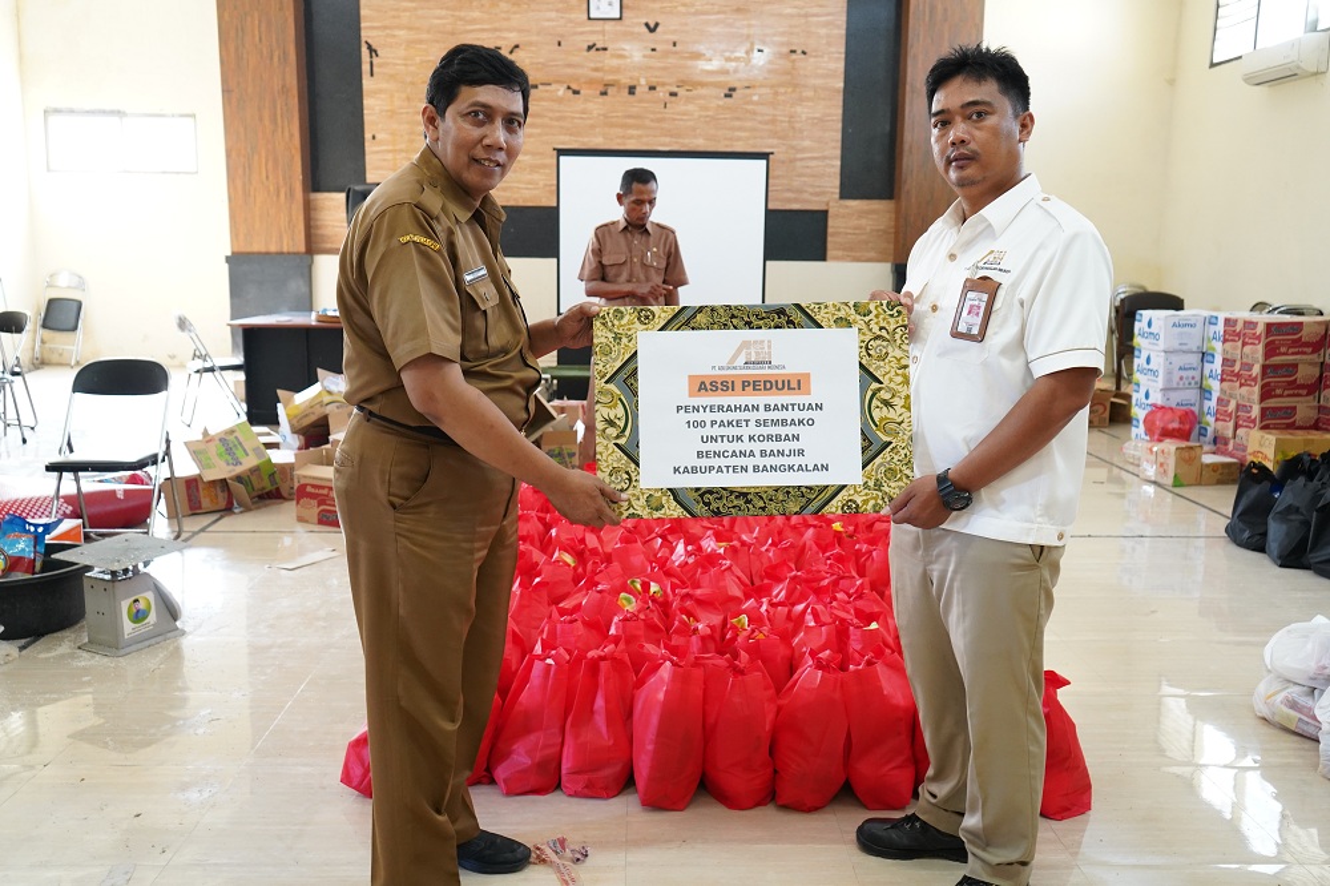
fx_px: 1145
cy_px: 443
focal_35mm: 31
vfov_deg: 42.3
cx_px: 665
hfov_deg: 60.3
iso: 4000
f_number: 4.5
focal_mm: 31
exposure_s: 1/30
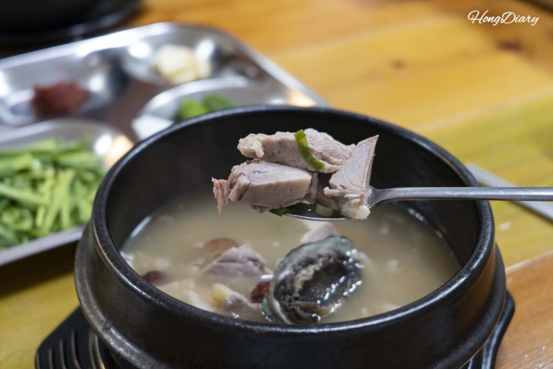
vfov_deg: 22.6
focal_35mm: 60
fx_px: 922
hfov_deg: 33.4
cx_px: 276
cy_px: 184
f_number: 5.6
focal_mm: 60
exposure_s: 1/60
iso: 2000
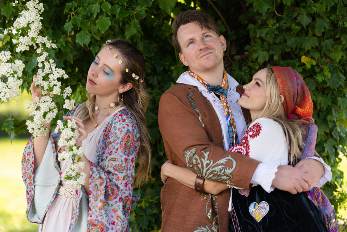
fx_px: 1060
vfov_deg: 12.5
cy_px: 116
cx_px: 174
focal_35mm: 110
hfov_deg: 18.6
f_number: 3.2
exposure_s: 1/250
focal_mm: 110
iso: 100
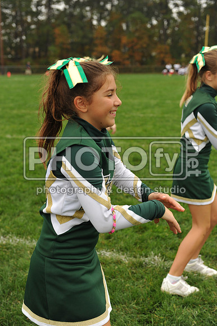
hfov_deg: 24.6
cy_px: 163
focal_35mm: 55
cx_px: 108
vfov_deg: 36.3
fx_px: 498
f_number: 4
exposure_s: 1/2500
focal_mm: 55
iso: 800
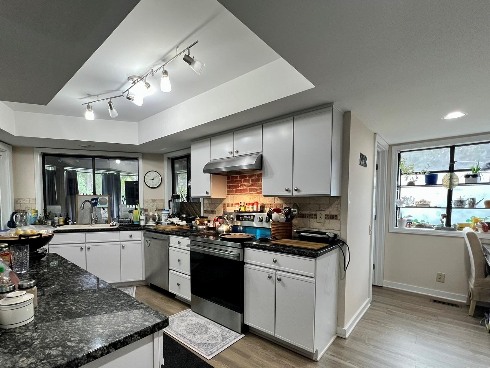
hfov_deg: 94.1
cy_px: 217
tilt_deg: -4.7
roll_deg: +0.0
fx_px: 226
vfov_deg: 77.4
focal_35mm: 16
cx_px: 218
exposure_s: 1/60
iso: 250
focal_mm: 1.57
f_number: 1.8
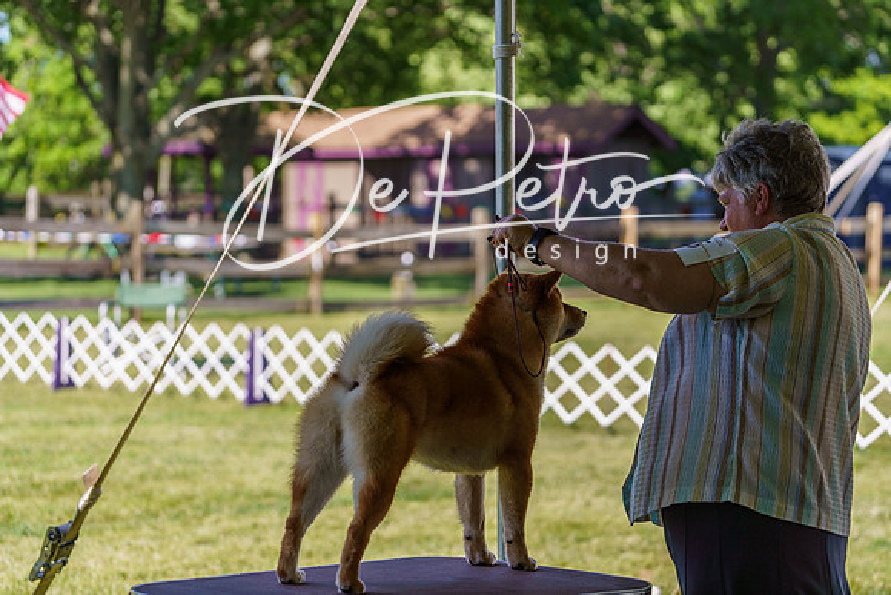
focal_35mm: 116
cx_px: 446
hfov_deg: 17.6
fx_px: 2872
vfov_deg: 11.8
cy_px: 298
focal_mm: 116
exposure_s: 1/1250
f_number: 4
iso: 320
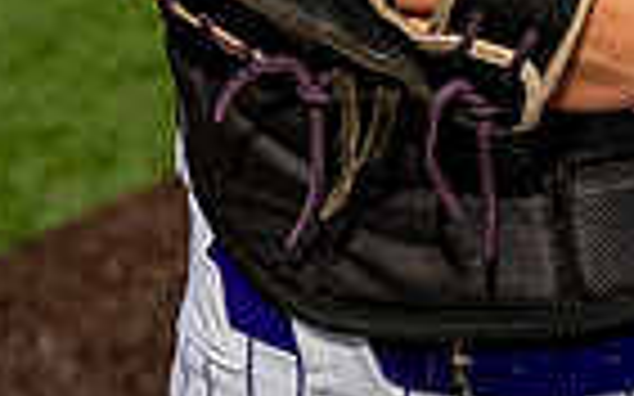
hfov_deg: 14.3
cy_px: -594
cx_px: 216
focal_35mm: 146
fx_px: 2522
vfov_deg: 8.2
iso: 100
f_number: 4
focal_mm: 45
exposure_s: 1/640
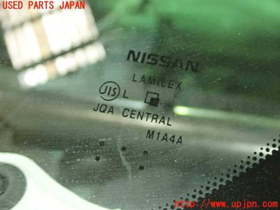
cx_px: 140
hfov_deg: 29.0
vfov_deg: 21.9
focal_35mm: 67
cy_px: 105
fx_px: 542
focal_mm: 11.88
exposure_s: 1/15
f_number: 3.8
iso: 1000
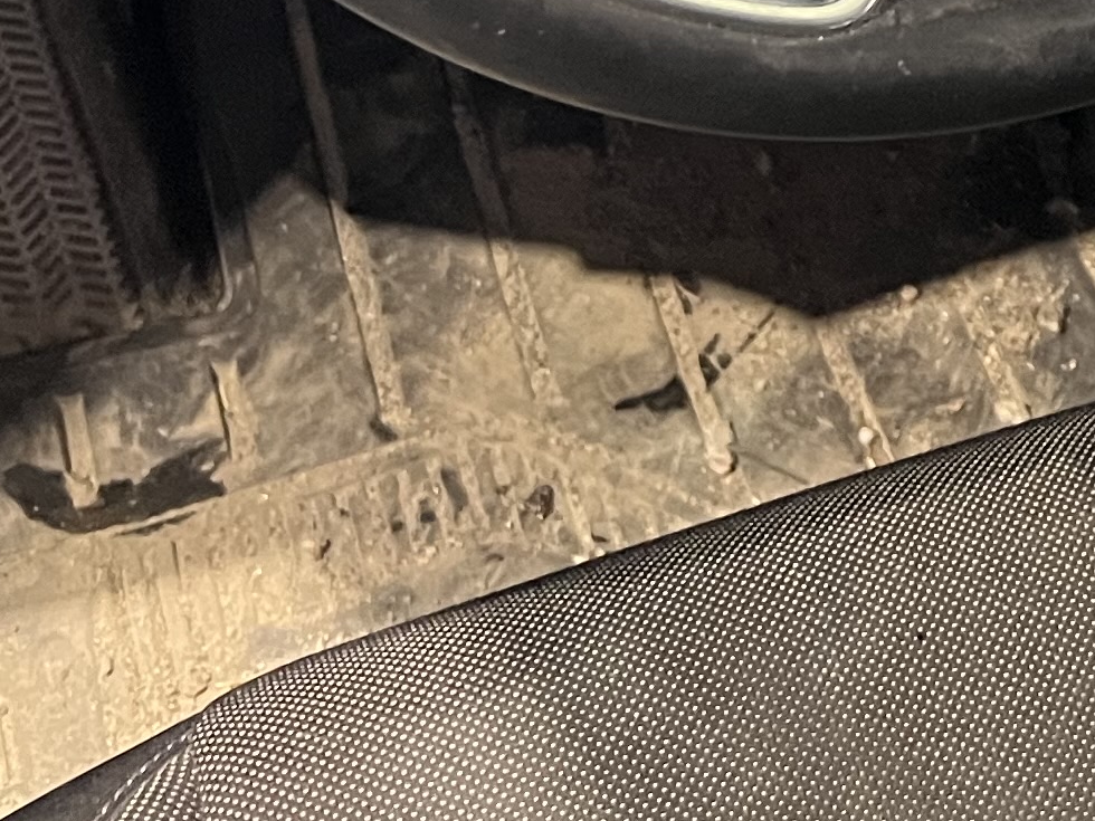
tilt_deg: -31.8
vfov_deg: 12.4
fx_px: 3385
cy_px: -756
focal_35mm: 107
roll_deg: -7.9
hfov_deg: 17.0
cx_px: 1537
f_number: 1.5
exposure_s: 1/40
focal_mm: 5.7
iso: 400
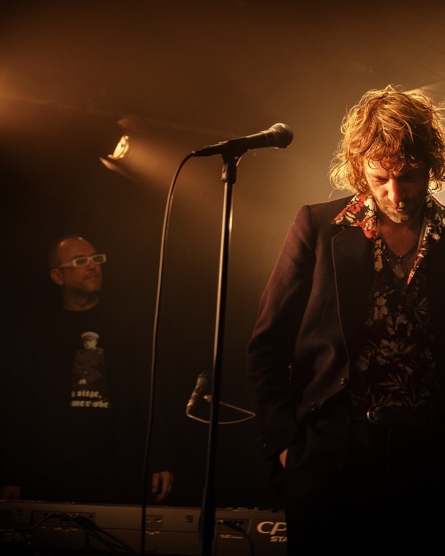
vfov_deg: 26.8
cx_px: 414
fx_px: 1169
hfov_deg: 21.0
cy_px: 279
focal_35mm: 71
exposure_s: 1/60
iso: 250
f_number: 2.8
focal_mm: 33.2
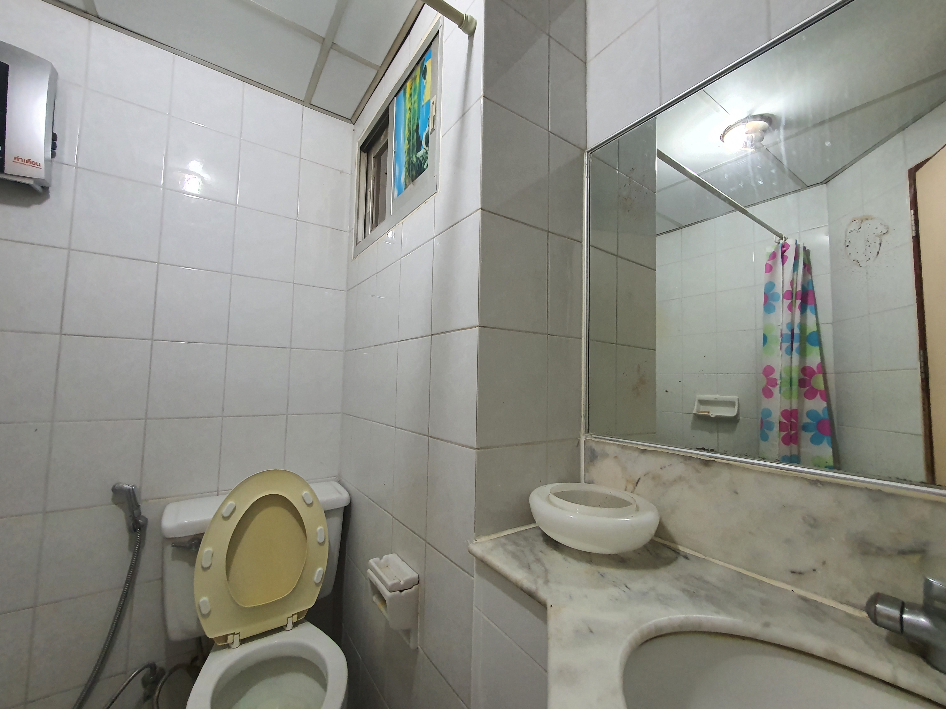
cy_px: 354
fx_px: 355
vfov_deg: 89.9
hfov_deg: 106.2
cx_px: 473
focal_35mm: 13
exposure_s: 1/50
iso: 320
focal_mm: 1.8
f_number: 2.2
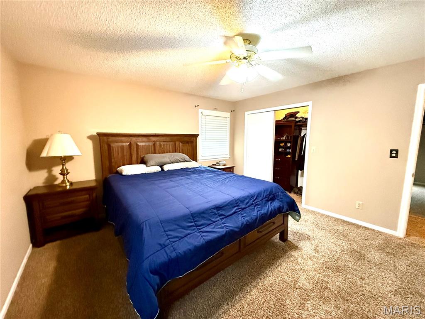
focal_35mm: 14
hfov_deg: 102.1
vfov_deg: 85.7
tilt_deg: -6.5
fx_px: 172
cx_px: 212
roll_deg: -0.8
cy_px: 160
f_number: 2.2
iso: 1000
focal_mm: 2.22
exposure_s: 1/60
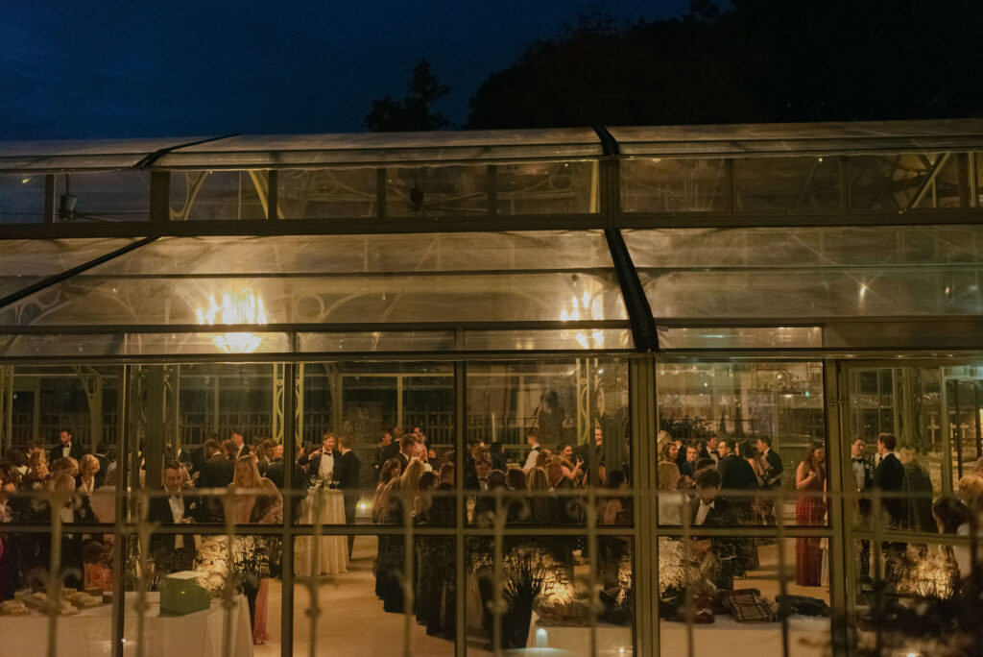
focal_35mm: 35
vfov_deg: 37.6
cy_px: 328
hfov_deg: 54.0
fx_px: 964
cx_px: 492
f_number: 1.4
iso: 12800
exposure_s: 1/500
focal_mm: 35
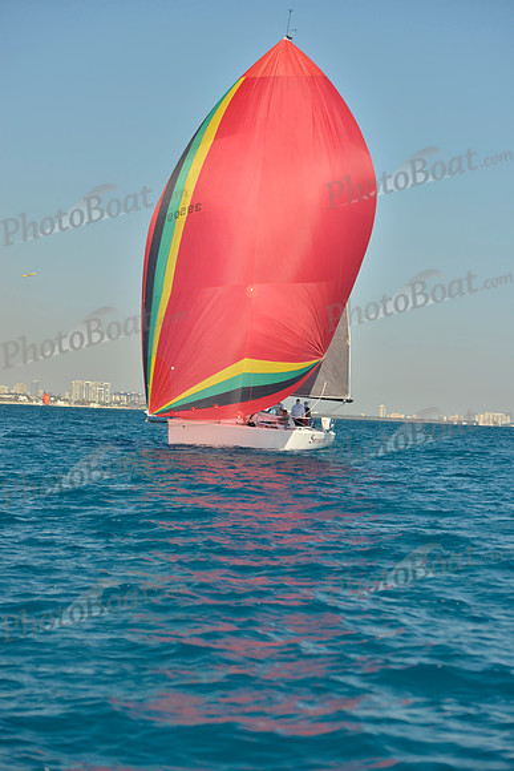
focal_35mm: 102
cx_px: 257
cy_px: 386
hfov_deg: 13.4
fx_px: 2183
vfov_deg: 20.0
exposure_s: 1/640
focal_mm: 102
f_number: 5.6
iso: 200
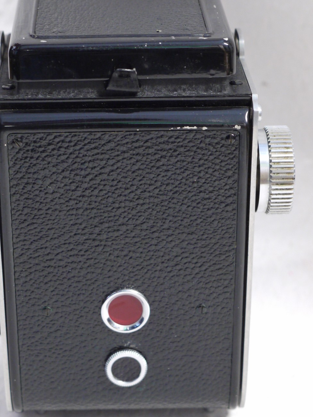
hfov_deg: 14.0
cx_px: 125
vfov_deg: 18.5
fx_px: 1278
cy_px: 225
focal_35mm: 106
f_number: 5.6
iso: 800
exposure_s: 1/6
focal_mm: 43
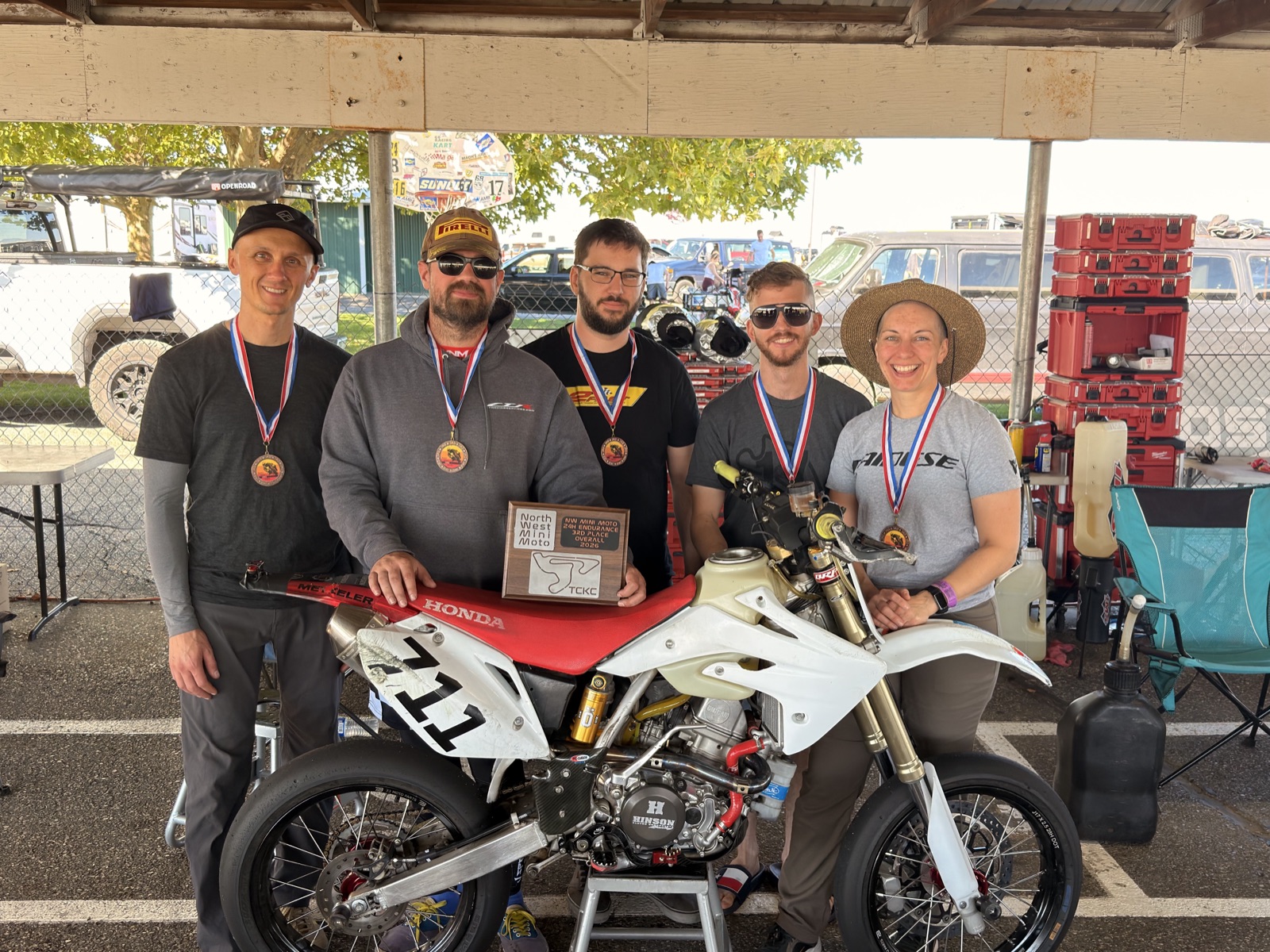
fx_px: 1247
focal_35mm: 34
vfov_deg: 41.8
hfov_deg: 54.0
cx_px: 635
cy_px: 476
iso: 80
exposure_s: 1/347
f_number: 1.78
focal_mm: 6.76
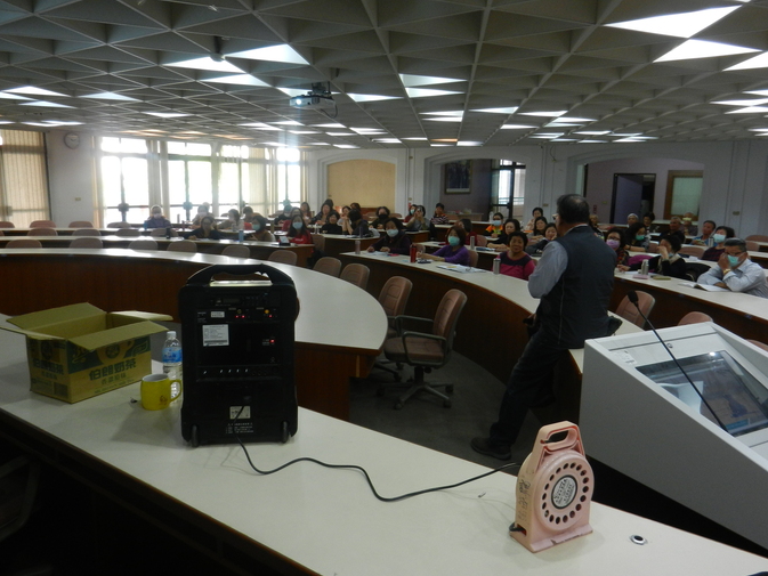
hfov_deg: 67.3
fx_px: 577
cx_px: 383
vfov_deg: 53.1
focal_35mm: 26
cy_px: 279
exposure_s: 1/30
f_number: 3.5
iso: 220
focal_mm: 4.5
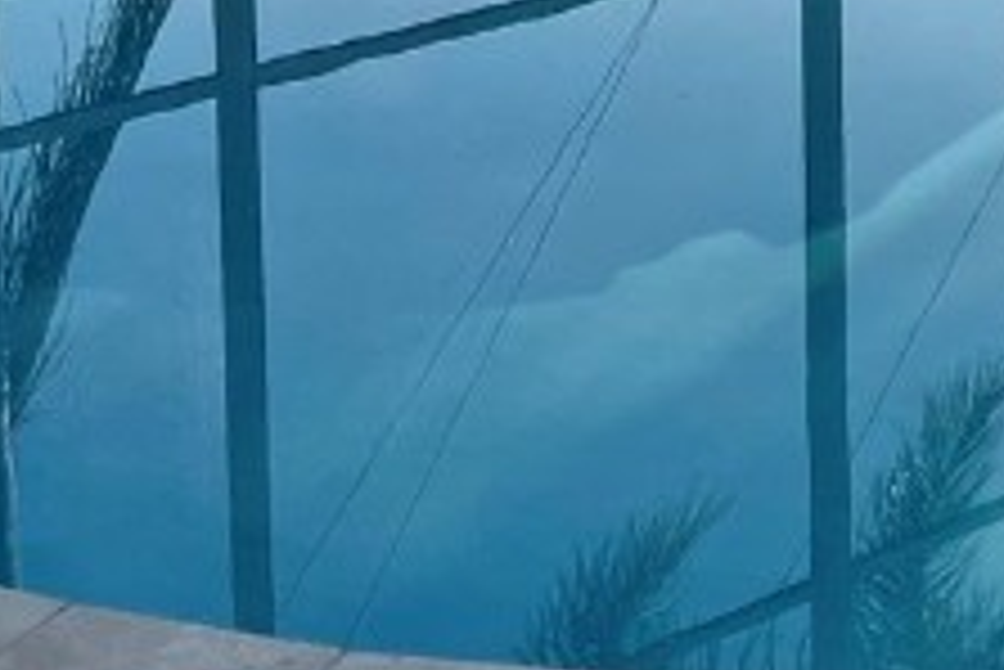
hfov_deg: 16.3
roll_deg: +0.0
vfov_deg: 10.5
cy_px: -477
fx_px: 3460
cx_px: 887
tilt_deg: -8.3
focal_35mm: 124
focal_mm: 5.7
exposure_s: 1/4115
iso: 50
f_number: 1.5
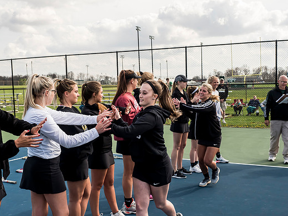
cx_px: 147
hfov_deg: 42.1
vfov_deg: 32.2
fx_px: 374
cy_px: 120
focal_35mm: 45
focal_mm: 20
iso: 500
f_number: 5
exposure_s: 1/1000
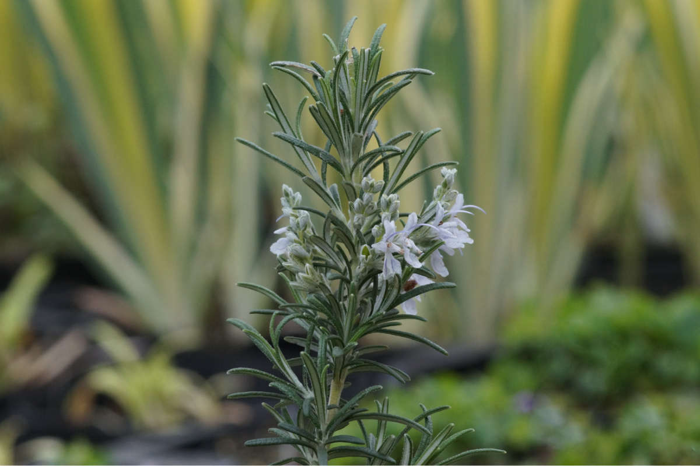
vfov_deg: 9.1
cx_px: 350
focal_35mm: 150
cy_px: 233
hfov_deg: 13.7
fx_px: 2916
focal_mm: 100
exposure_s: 1/160
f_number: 11
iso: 1250
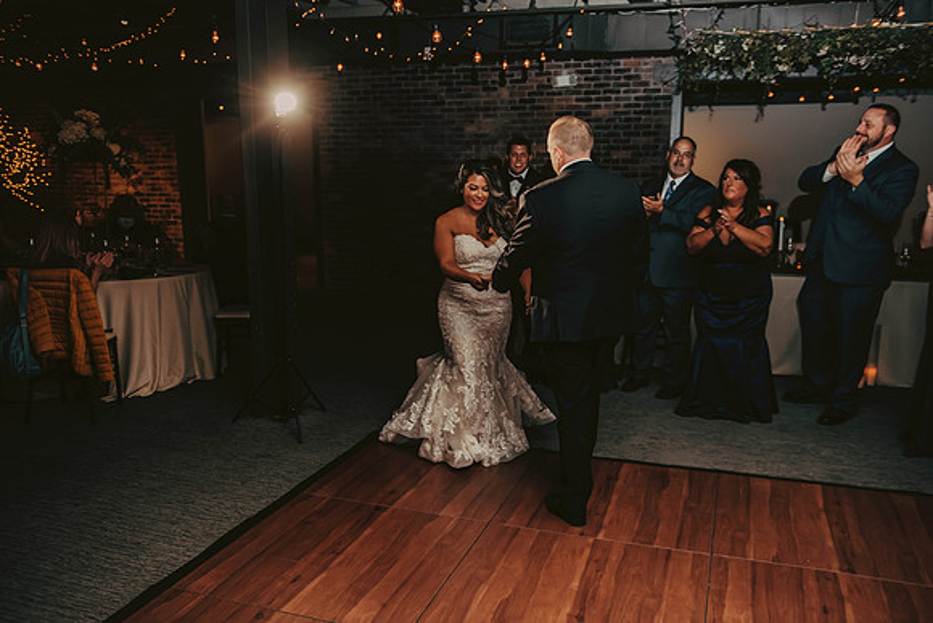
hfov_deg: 58.7
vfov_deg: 41.1
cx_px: 466
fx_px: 829
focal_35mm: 32
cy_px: 312
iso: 2000
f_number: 3.2
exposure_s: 1/200
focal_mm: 32
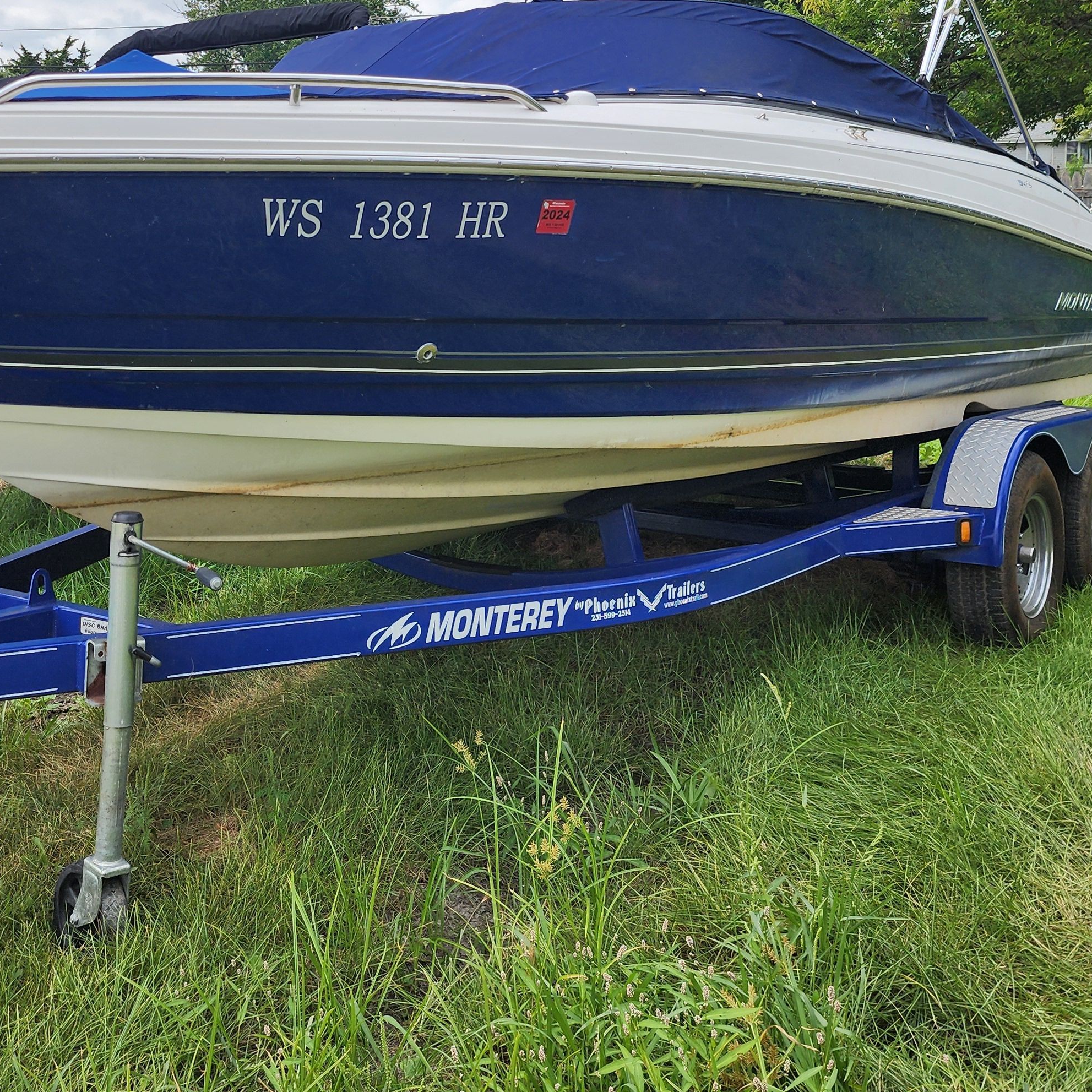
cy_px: 323
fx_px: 1463
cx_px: 358
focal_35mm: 41
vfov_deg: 40.2
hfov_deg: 40.4
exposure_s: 1/924
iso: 12
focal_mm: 6.4
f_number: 1.8
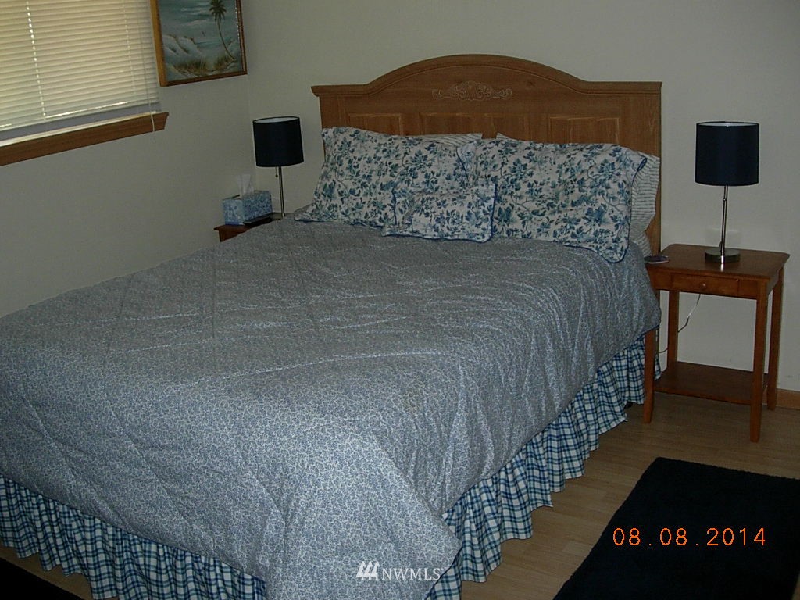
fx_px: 878
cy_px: 300
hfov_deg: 49.0
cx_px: 400
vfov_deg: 37.7
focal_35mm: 38
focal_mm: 7.8
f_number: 2.8
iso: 200
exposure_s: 1/64
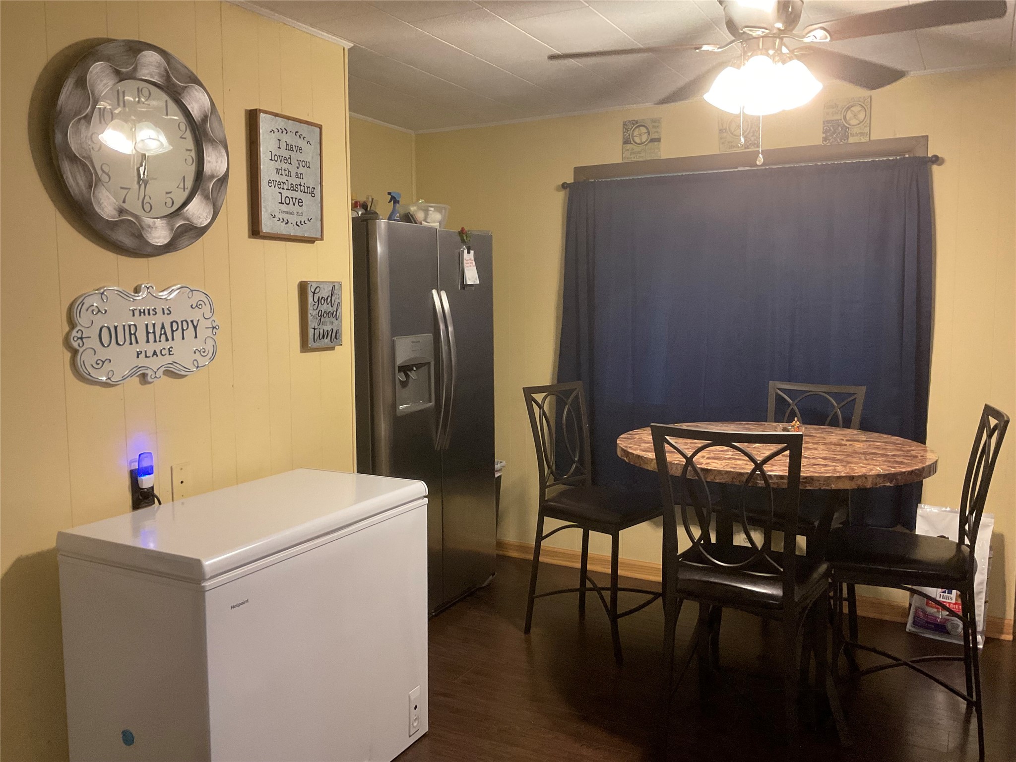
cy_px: 381
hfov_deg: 61.7
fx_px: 851
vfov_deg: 48.2
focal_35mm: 29
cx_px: 508
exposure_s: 1/60
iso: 200
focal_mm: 3
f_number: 1.8
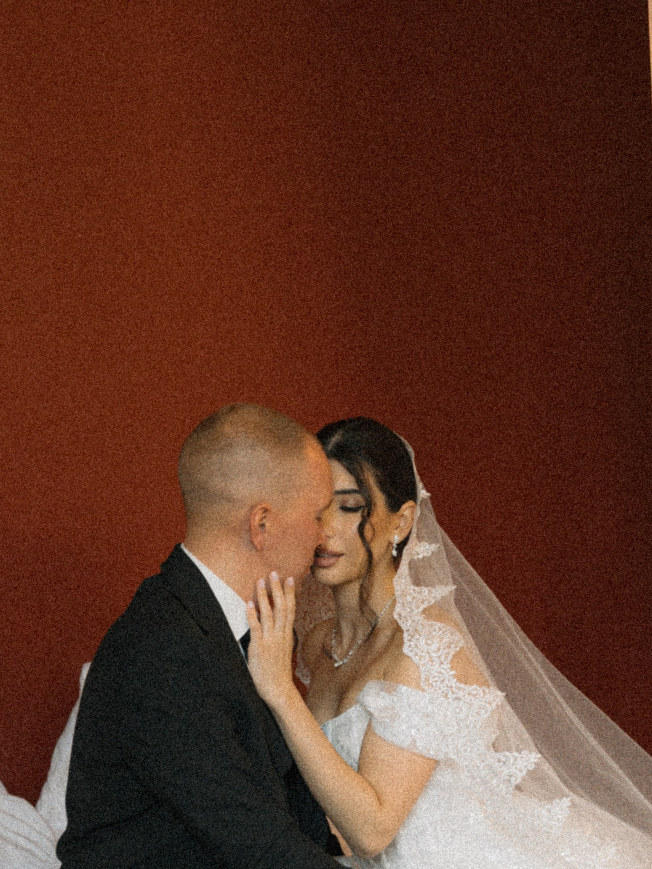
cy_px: 693
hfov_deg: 12.7
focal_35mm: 116
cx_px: 457
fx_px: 2914
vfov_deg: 16.8
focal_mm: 59
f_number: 2.8
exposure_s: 1/200
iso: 1000
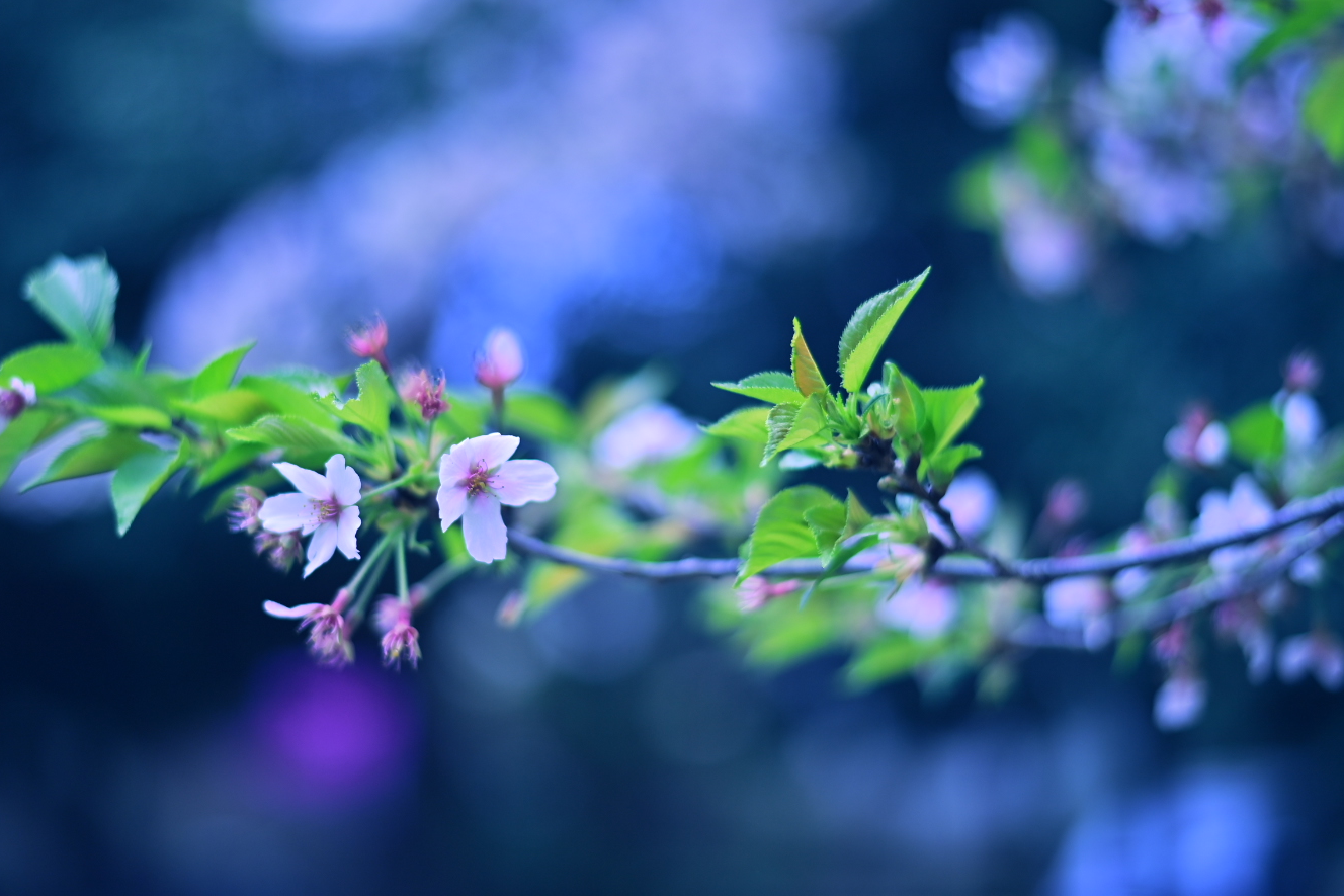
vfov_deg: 22.3
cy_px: 422
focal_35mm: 61
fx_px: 2277
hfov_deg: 32.8
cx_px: 566
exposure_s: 1/1600
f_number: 1.8
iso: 100
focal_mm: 50
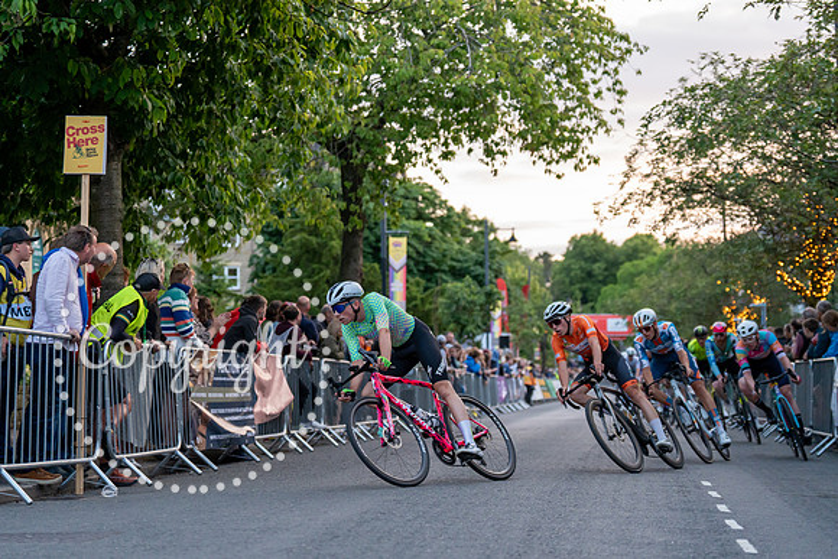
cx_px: 419
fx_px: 1630
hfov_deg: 28.8
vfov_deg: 19.5
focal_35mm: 70
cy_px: 280
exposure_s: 1/1000
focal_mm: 70
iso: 3200
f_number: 2.8
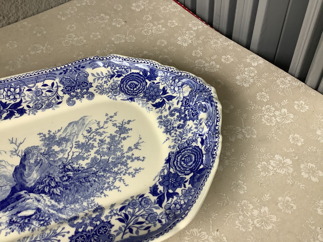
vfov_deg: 45.4
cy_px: 121
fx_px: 289
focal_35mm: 31
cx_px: 162
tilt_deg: -48.1
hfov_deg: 58.4
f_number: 2.4
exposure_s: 1/60
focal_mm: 3.3
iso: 100
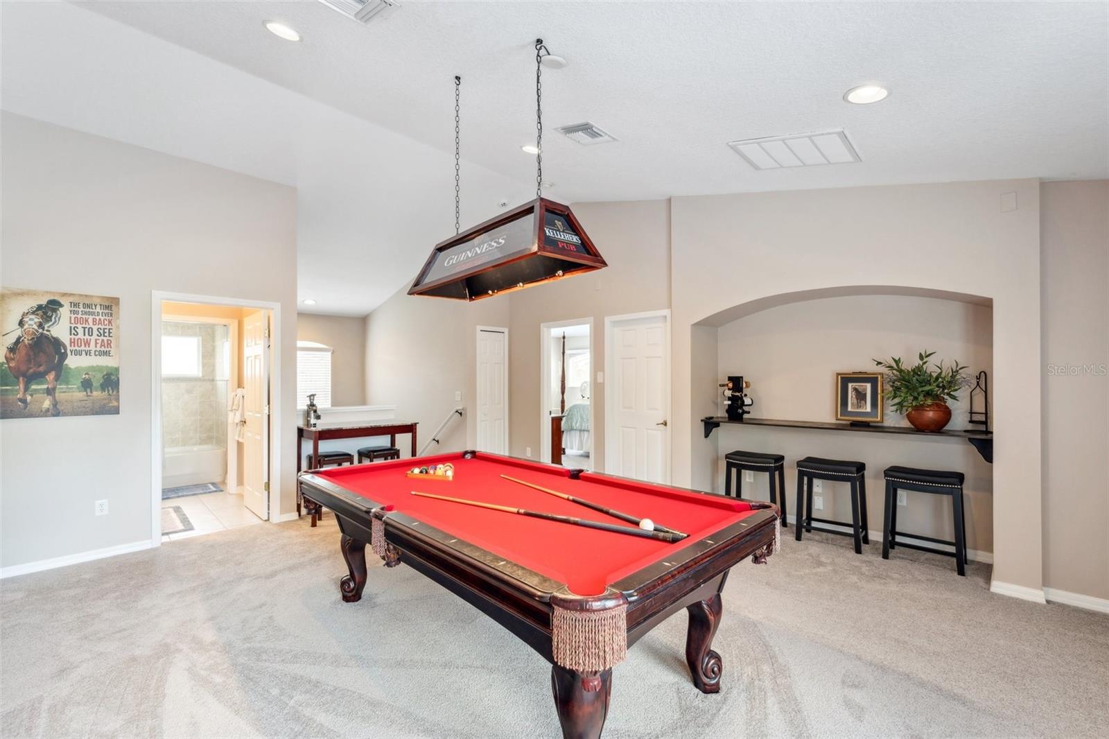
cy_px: 370
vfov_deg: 77.3
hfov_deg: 100.4
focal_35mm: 15
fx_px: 462
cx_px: 554
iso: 320
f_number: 7.1
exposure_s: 1/4
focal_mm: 15
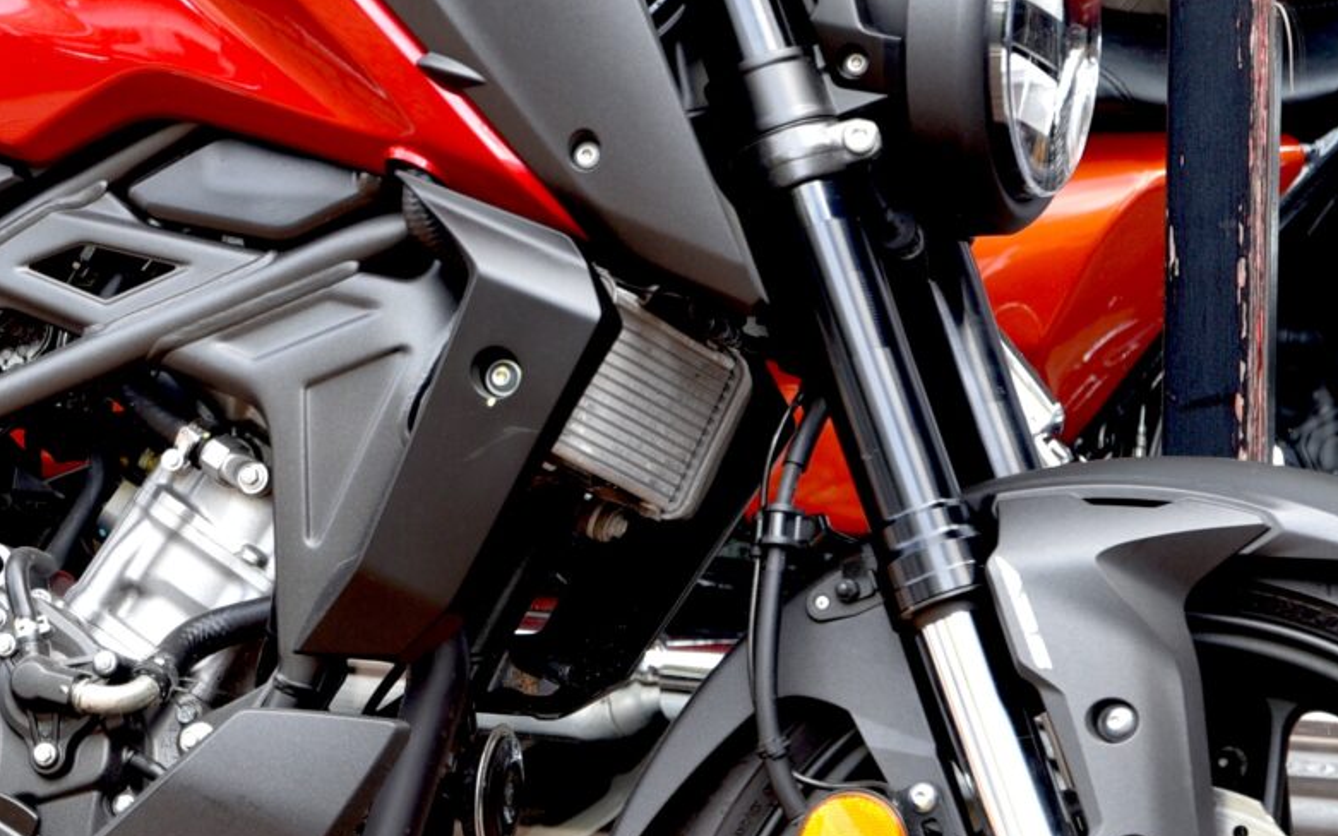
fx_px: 8532
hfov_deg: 8.9
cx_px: 65
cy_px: 417
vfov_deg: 5.6
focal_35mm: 234
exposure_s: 1/80
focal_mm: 70
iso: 200
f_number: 4.5
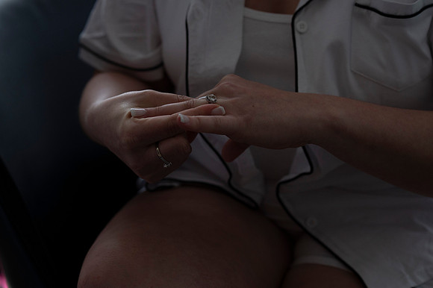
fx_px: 1022
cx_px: 216
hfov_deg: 23.9
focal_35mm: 85
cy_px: 144
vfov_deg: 16.1
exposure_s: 1/1000
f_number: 4
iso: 1250
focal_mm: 85
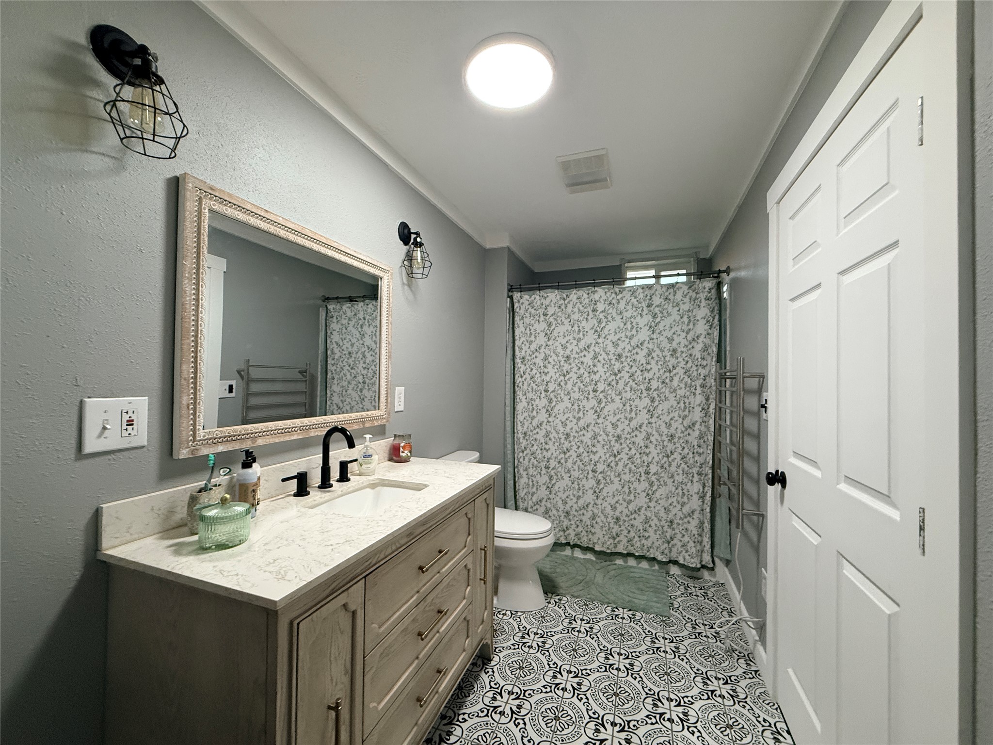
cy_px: 372
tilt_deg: +0.7
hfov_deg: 102.1
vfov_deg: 85.7
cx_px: 496
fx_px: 402
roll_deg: -0.8
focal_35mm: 14
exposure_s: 1/120
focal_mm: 2.22
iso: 500
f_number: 2.2
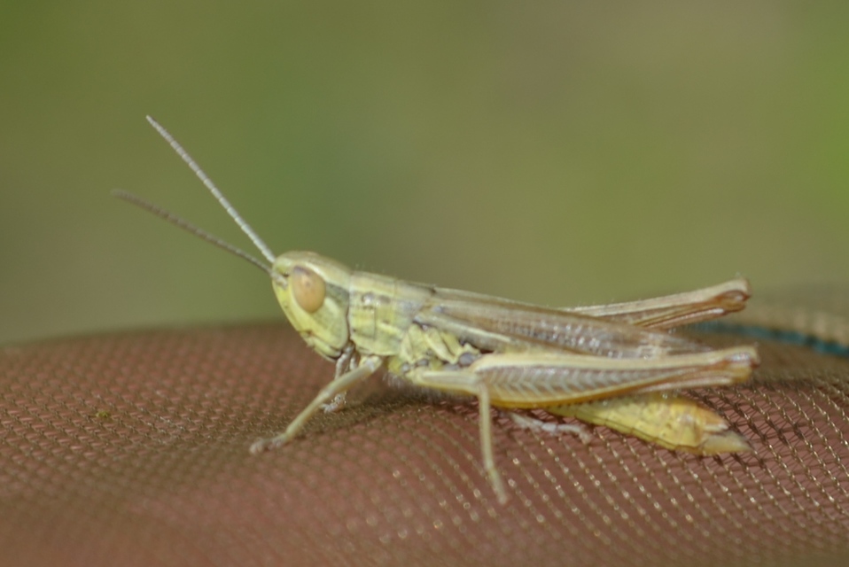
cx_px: 424
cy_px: 284
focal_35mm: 82
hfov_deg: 24.6
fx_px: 1947
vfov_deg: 16.6
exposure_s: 1/200
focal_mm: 55
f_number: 8
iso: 100
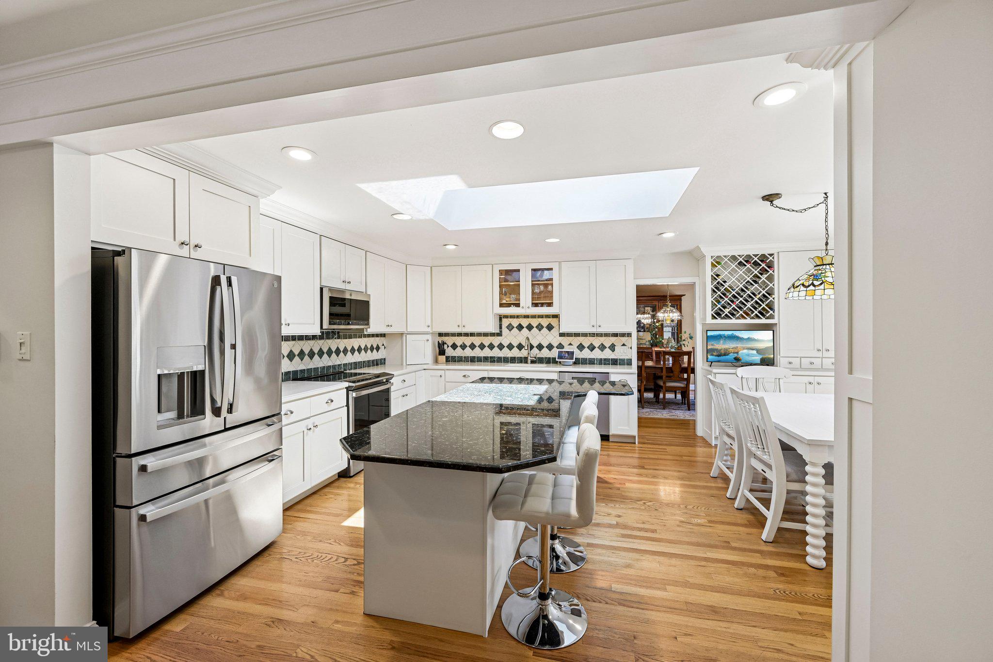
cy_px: 331
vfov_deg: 81.2
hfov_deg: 104.3
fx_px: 386
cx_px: 496
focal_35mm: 14
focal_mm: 14
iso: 250
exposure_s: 1/15
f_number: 8
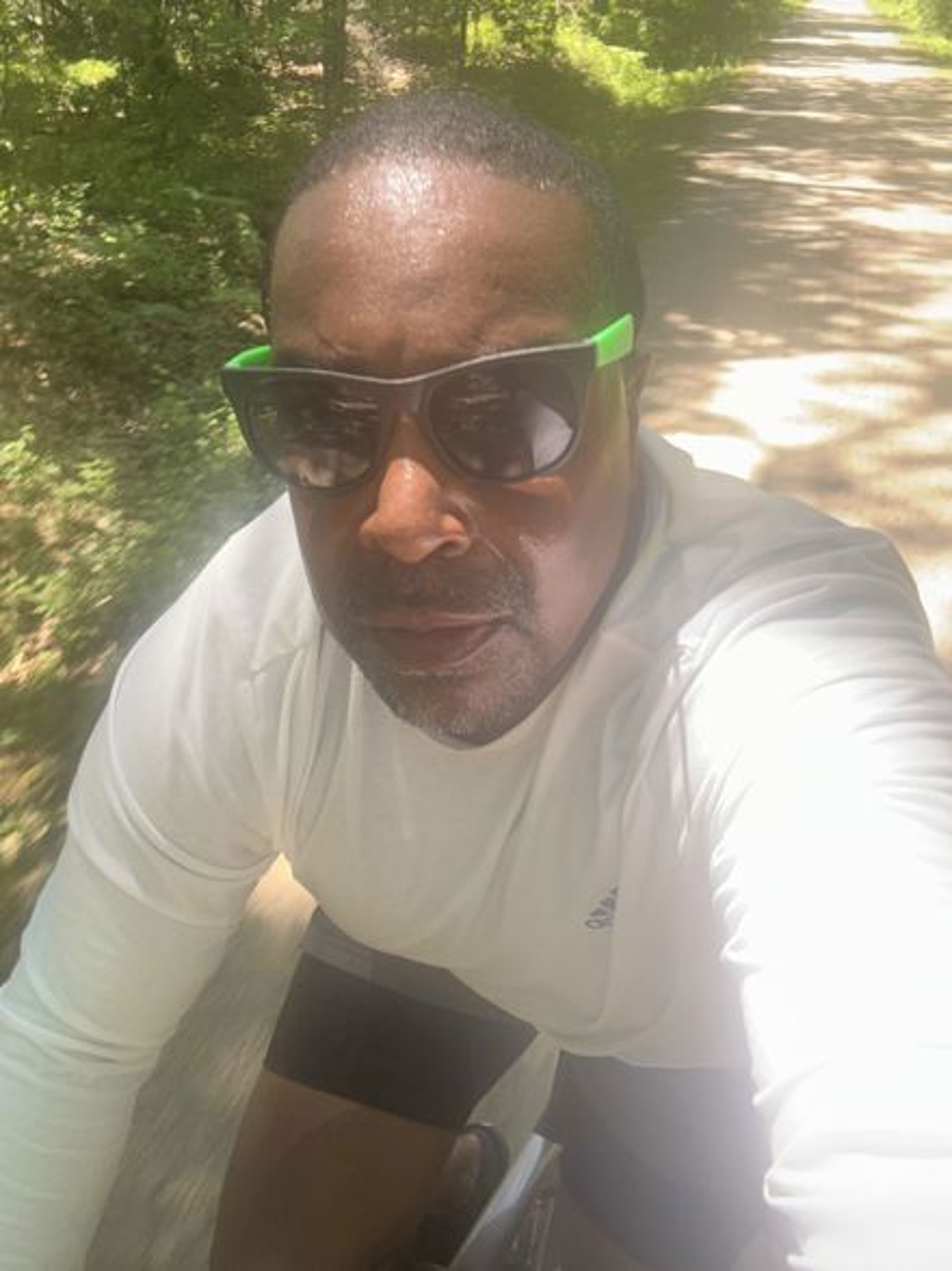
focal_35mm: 30
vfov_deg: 60.0
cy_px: 636
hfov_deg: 46.8
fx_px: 1100
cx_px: 476
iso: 64
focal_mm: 2.69
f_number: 1.9
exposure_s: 1/122
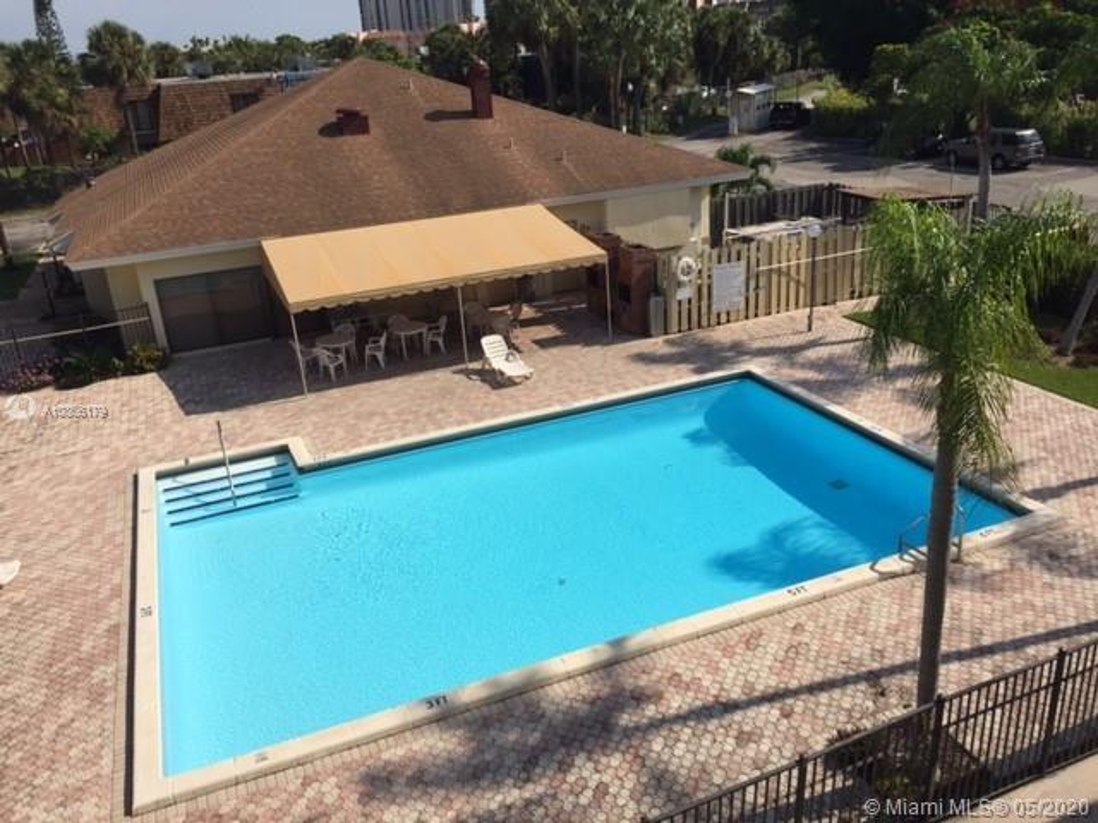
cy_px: 412
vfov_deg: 48.2
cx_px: 549
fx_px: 920
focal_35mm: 29
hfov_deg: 61.7
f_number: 2.2
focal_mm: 4.15
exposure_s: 1/3597
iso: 32
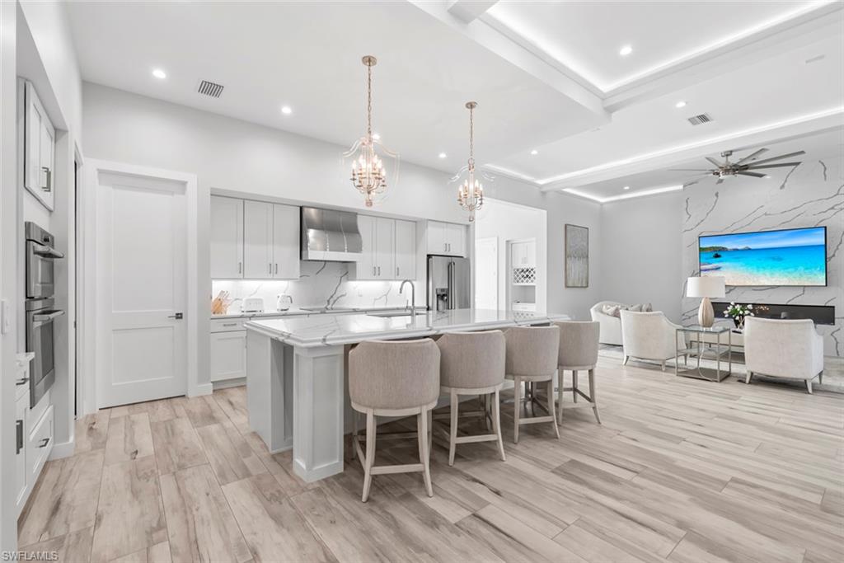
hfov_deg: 96.7
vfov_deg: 73.8
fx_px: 375
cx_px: 422
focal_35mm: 16
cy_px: 282
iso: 100
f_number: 9
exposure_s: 1/4
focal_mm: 16
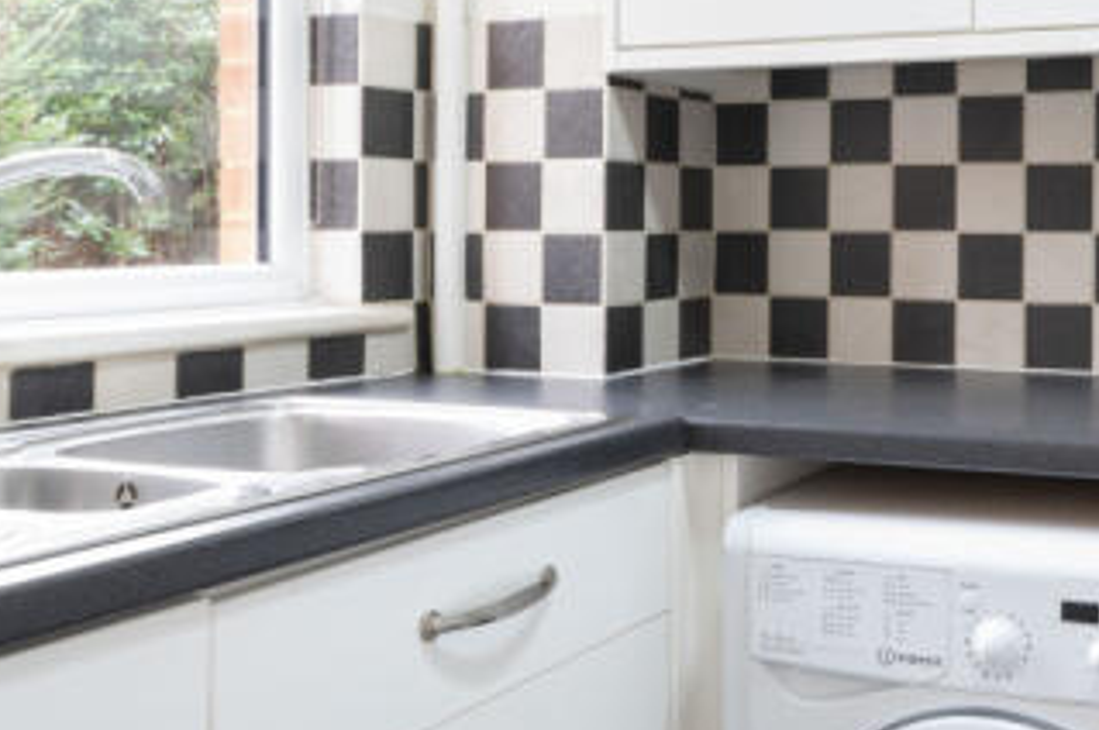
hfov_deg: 41.7
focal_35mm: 45
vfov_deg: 29.5
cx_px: 882
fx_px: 1372
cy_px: 212
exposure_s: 1.6
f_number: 16
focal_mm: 14
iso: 250
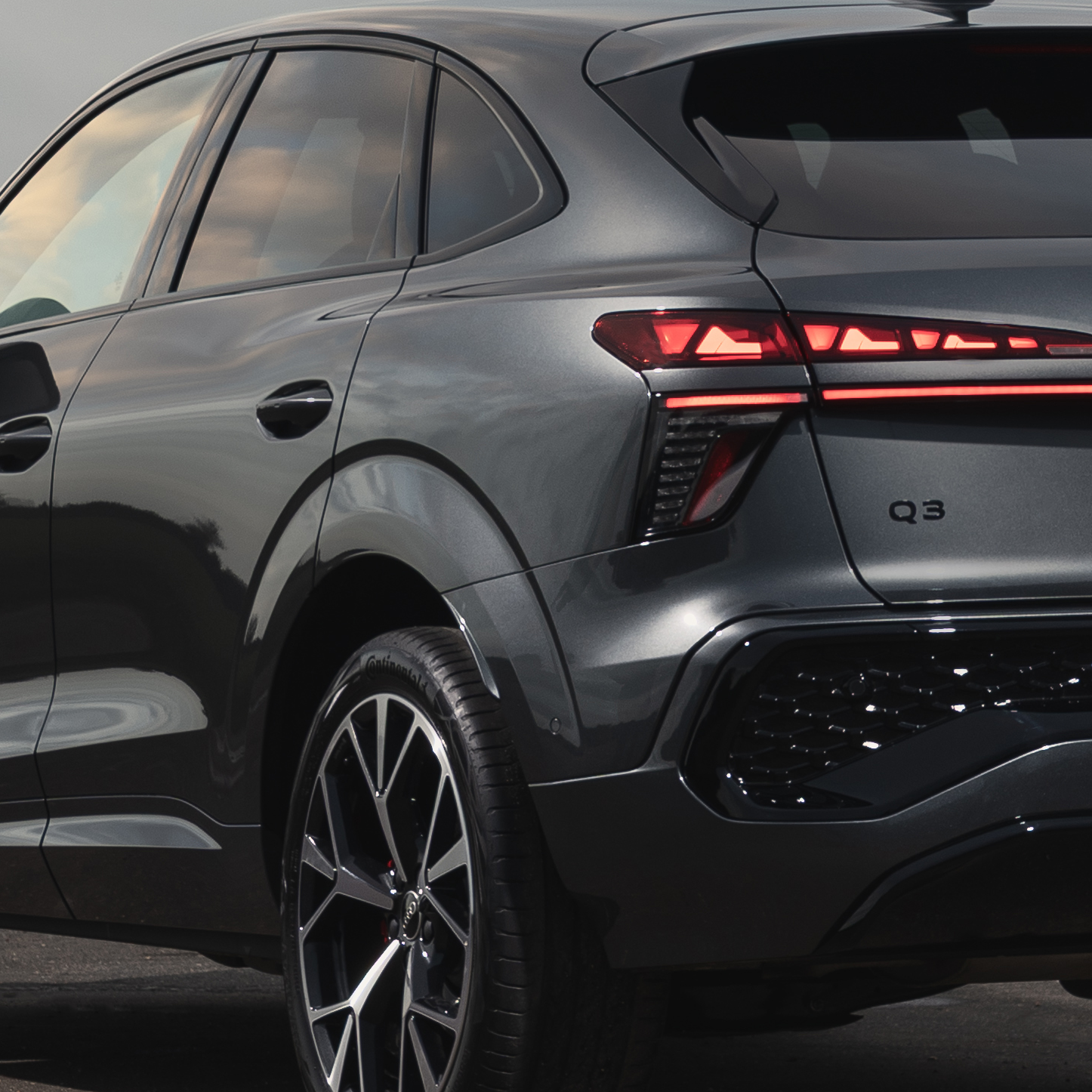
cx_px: 710
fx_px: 7424
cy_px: 309
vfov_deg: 8.4
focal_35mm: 208
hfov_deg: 8.4
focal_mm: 59
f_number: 9
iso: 100
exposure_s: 1/30
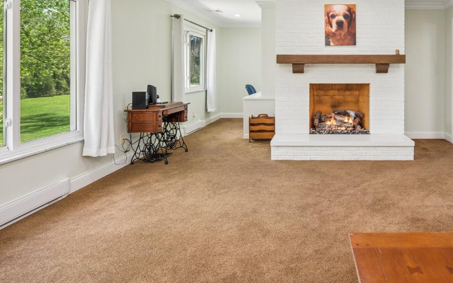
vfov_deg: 50.7
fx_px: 284
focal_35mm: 23
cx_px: 322
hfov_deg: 73.4
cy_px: 69
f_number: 5.6
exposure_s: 1/160
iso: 640
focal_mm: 15
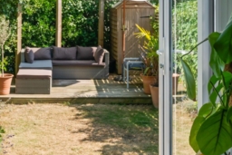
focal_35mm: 69
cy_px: 16
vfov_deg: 19.4
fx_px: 445
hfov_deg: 28.6
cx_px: 44
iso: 250
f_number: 7.1
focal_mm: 29
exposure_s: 1/160
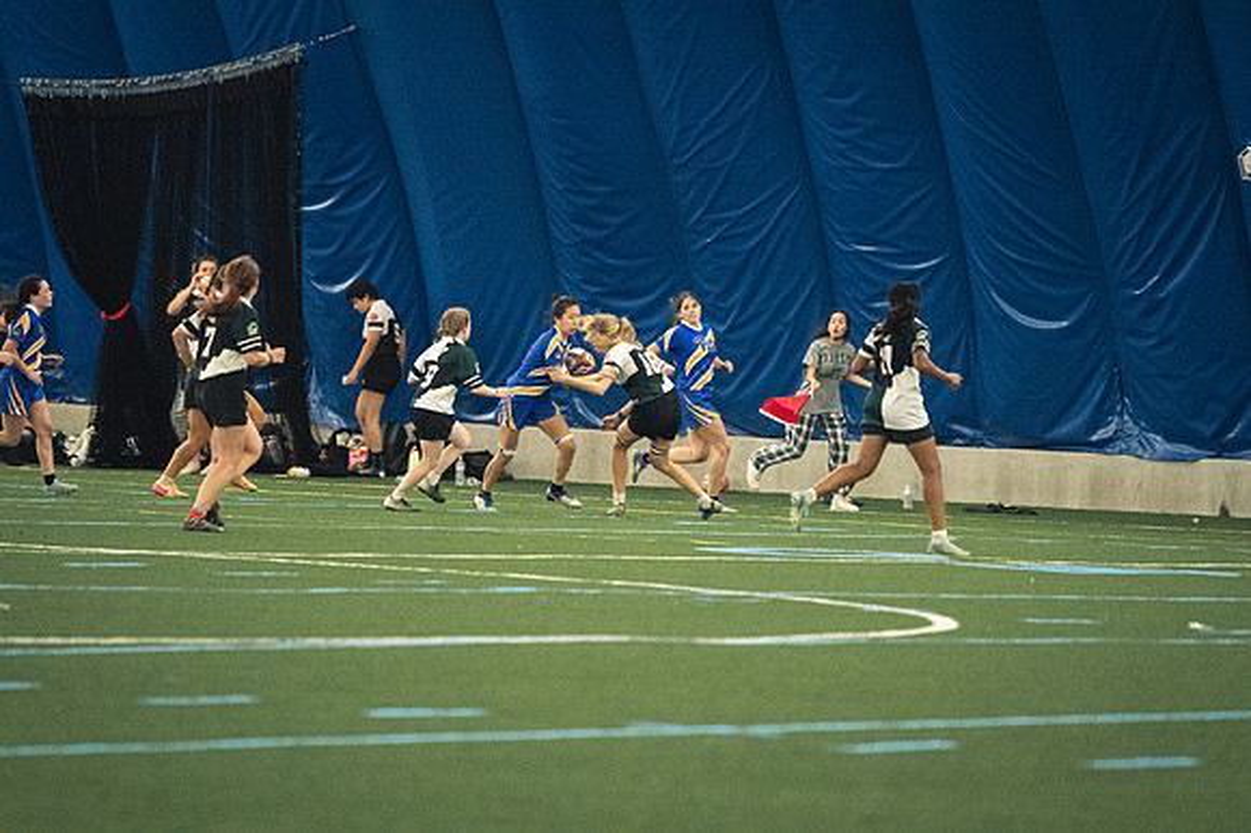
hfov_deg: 6.9
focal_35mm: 300
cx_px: 626
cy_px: 416
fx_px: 10419
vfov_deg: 4.6
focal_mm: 200
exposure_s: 1/500
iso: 12800
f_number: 2.8
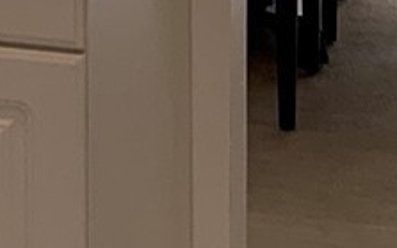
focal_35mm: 221
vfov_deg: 5.6
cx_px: -183
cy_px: -489
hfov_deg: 9.3
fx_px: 2389
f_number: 1.8
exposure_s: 1/120
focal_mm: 3
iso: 32
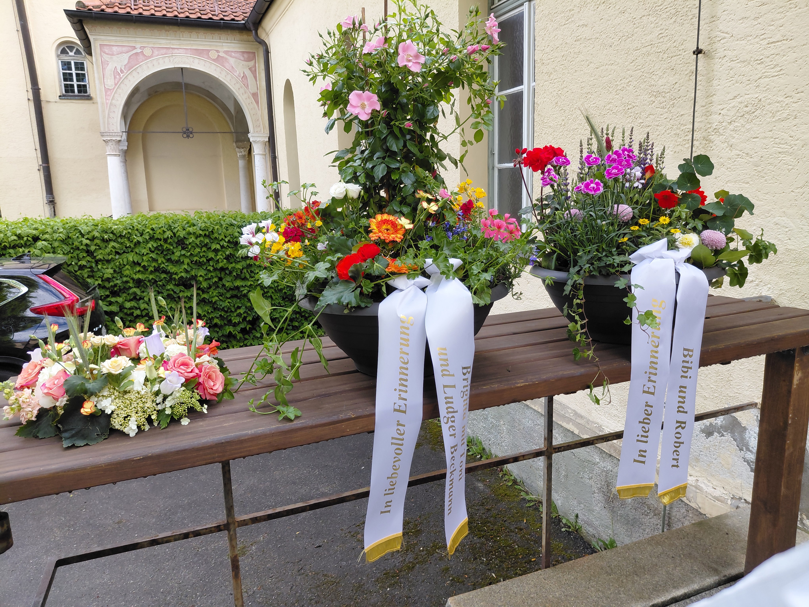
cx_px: 404
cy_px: 304
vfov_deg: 54.9
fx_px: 584
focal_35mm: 25
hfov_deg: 69.4
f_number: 1.8
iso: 50
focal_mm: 4.69
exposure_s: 1/243
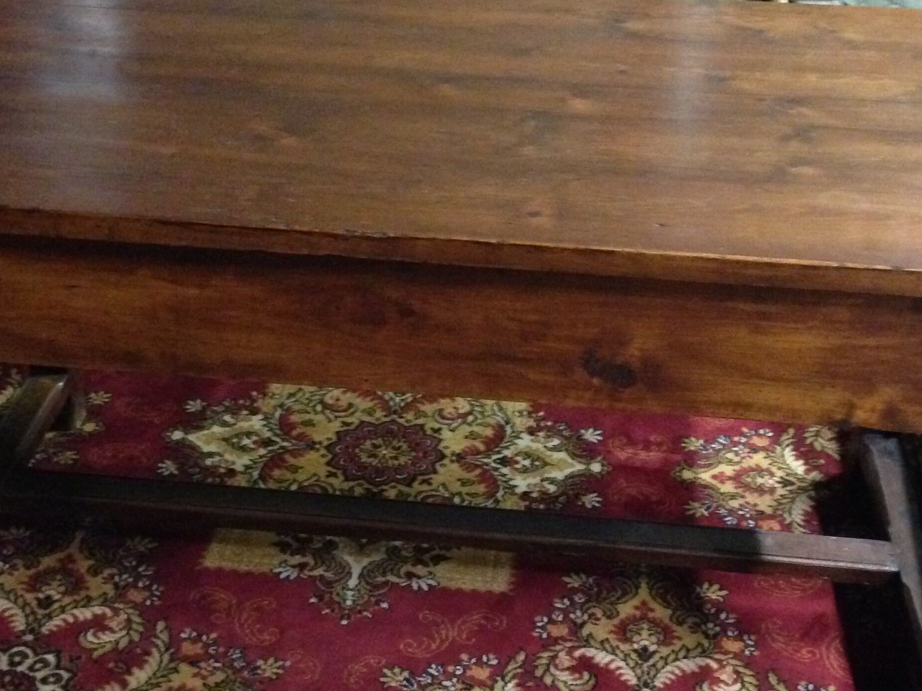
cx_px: 442
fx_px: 1545
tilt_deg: -34.4
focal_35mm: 58
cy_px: 450
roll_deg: -2.1
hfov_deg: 33.2
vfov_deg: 25.1
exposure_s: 1/15
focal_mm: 4.12
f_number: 2.4
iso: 800
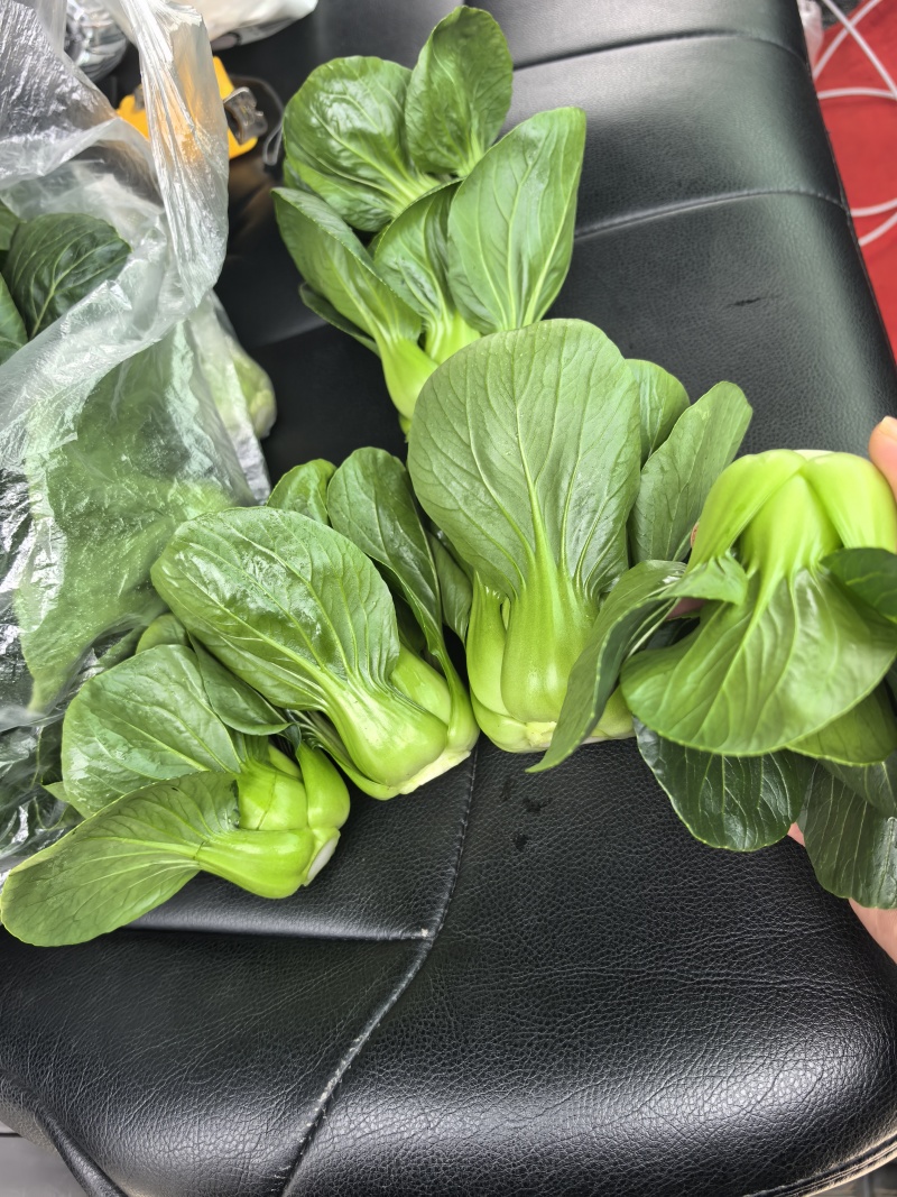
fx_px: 933
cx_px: 448
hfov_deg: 51.3
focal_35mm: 27
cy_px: 598
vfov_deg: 65.3
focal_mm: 6.98
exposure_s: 1/879
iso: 640
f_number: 2
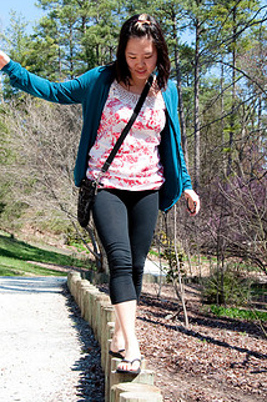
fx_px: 747
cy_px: 206
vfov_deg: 30.1
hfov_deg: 20.3
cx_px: 134
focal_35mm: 67
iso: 200
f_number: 9
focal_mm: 32
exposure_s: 1/320
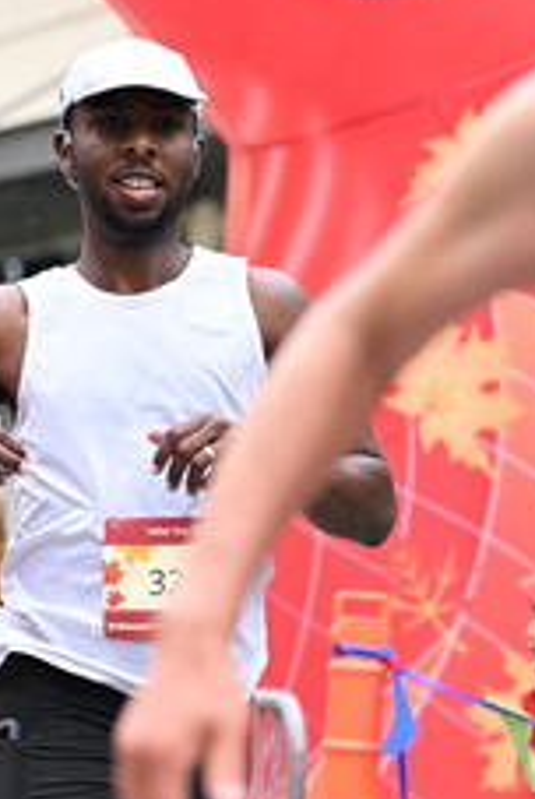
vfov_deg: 9.1
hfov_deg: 6.1
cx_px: 188
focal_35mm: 225
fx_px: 5000
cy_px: 605
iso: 1250
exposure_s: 1/1600
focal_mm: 93
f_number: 2.8
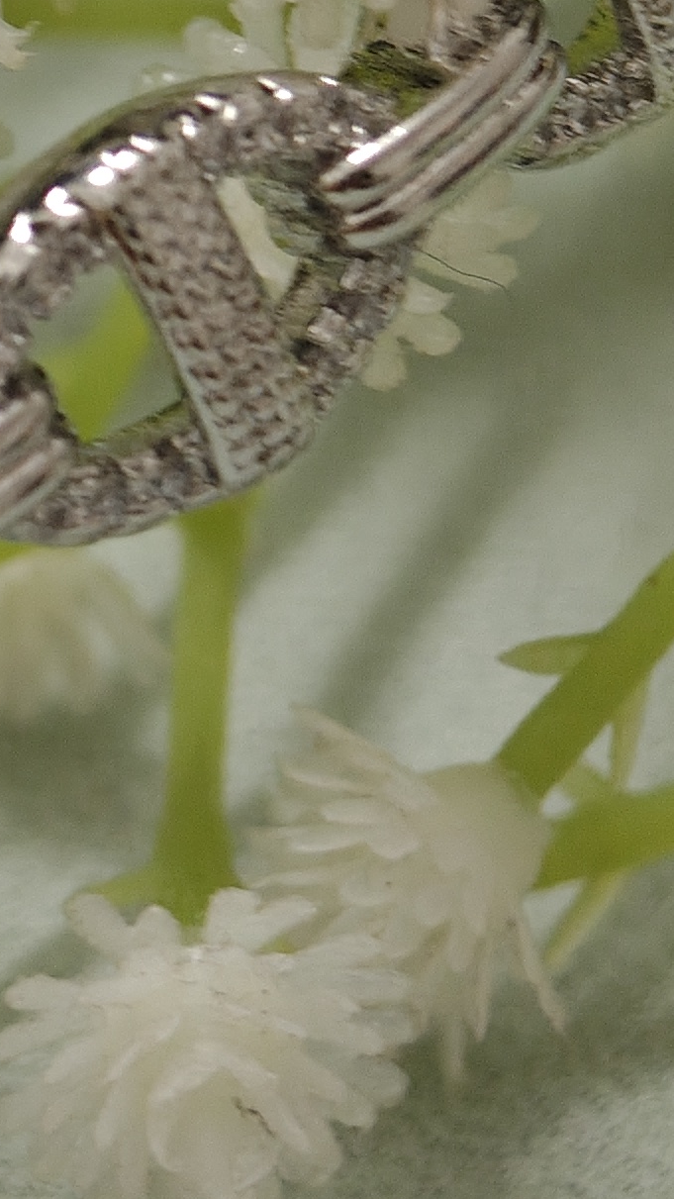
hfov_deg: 4.7
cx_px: -442
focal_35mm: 258
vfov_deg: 8.4
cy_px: 379
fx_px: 8199
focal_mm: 13.3
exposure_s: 1/25
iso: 887
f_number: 1.4
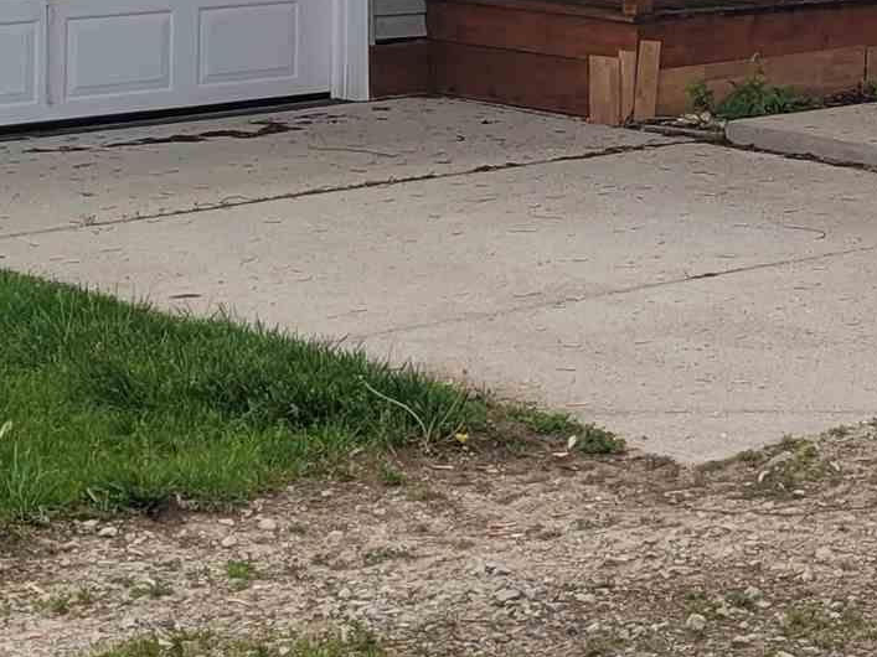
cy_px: -293
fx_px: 2862
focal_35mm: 113
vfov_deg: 12.5
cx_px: 863
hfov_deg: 17.1
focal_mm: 5.4
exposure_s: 1/2216
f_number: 1.8
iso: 40
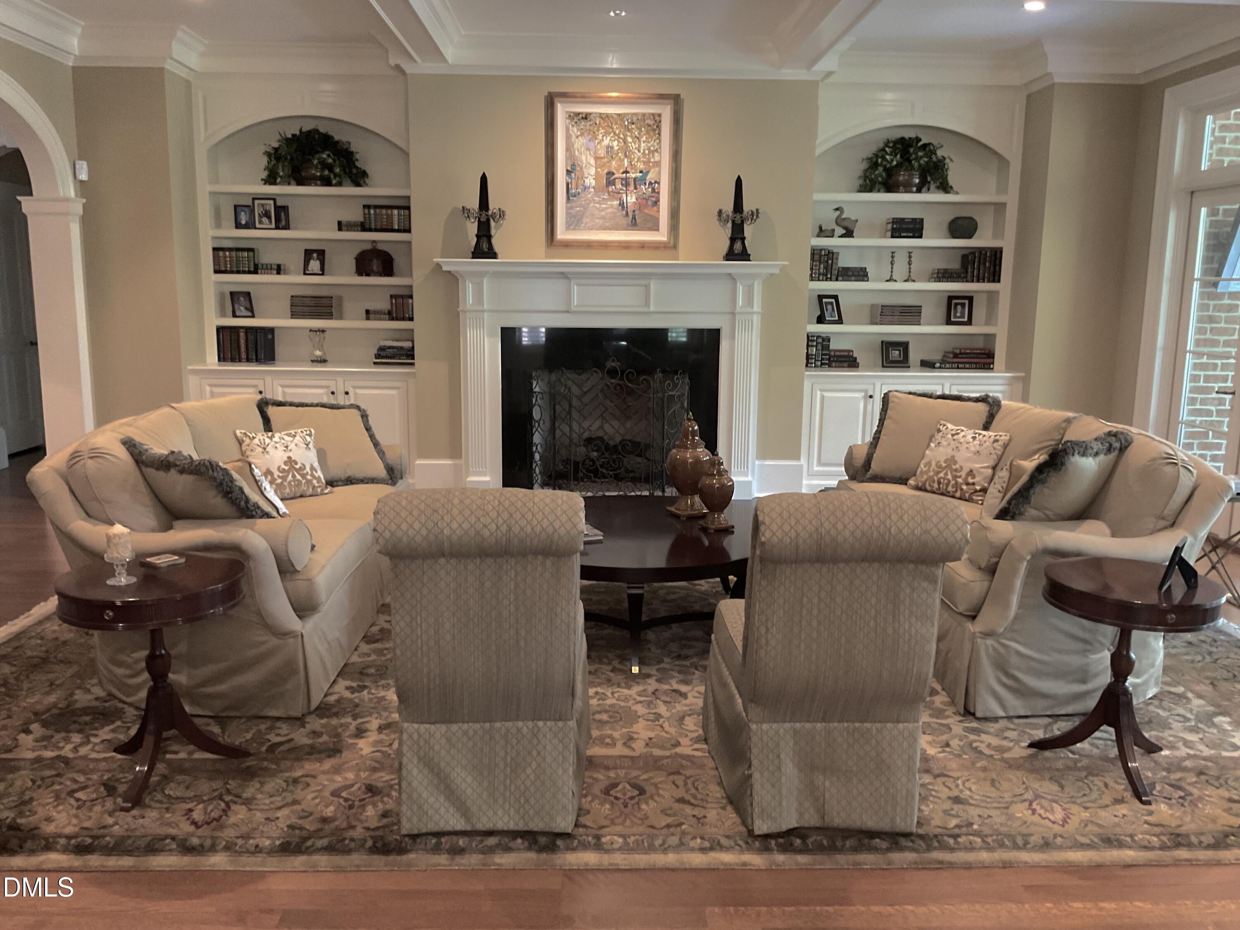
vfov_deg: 48.2
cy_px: 465
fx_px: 1039
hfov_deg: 61.7
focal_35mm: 29
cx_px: 620
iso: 250
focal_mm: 3
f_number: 1.8
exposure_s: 1/40
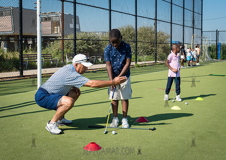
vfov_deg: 30.0
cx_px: 116
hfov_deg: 41.7
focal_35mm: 46
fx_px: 297
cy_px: 62
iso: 100
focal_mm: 36
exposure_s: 1/640
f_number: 5
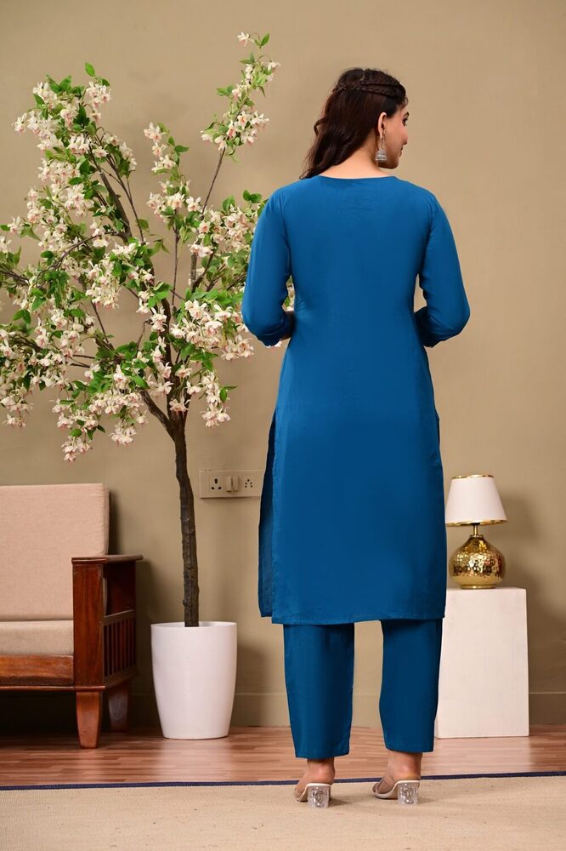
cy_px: 426
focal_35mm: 86
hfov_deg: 15.9
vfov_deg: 23.7
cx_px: 283
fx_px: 2029
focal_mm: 86
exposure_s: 1/160
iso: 200
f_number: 6.3
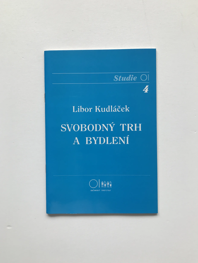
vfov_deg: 61.7
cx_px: 97
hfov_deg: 48.2
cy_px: 131
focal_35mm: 29
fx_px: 221
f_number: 1.8
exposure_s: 1/341
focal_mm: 3.99
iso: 20
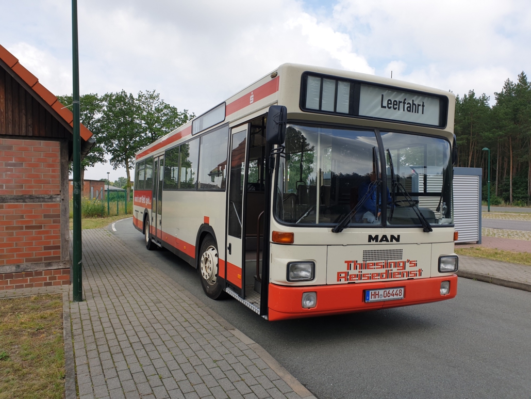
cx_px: 266
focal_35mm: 26
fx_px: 399
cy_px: 200
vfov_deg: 53.1
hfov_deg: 67.3
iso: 50
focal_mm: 4.3
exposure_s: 1/1167
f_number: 2.4
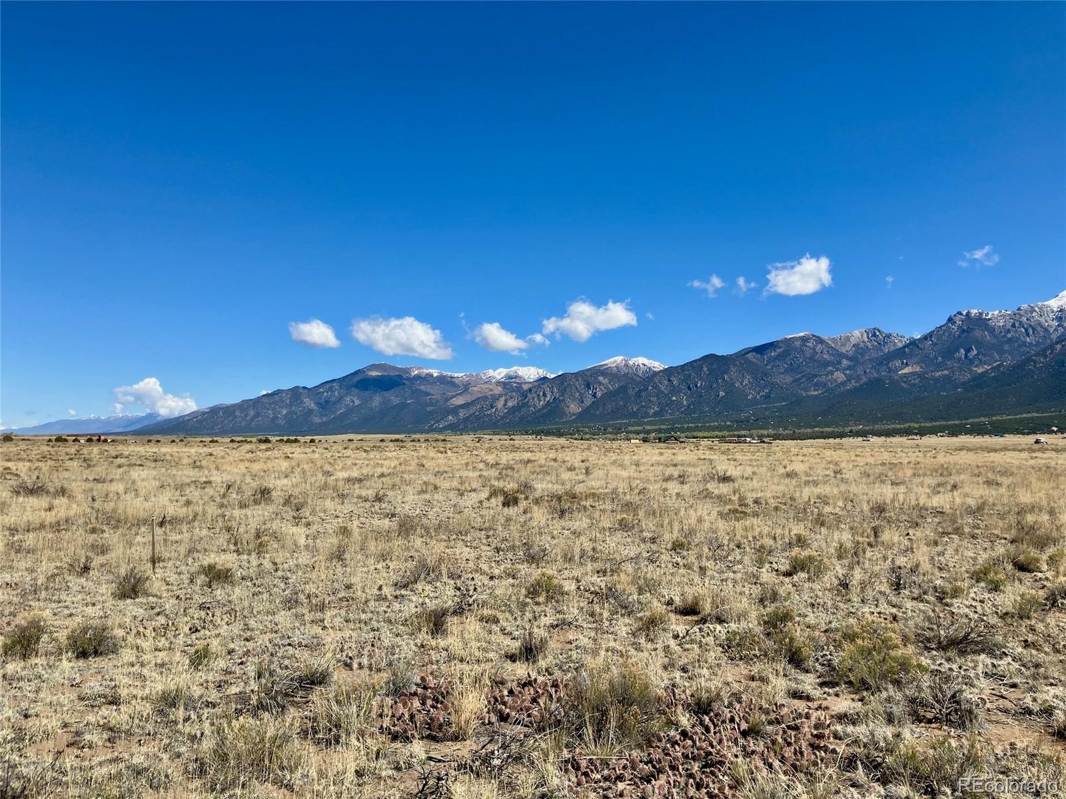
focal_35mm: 28
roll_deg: -1.3
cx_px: 533
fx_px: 862
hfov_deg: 63.4
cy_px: 400
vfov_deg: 49.7
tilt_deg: +4.6
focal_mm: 3.99
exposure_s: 1/2857
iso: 32
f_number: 1.8
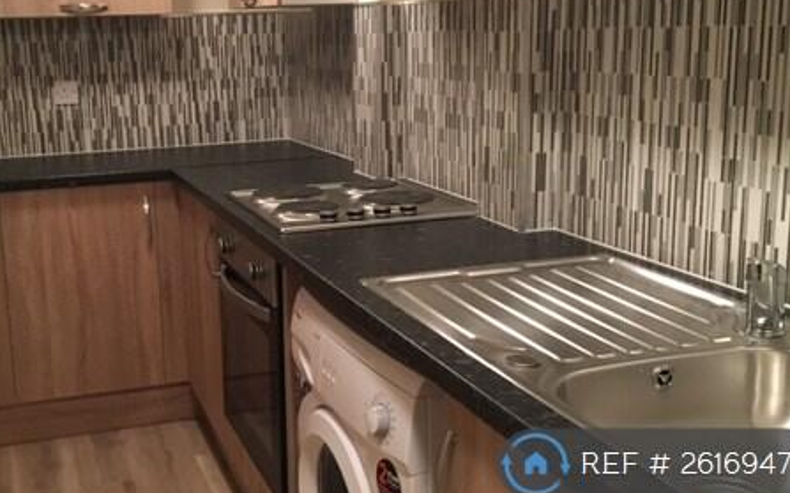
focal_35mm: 44
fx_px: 947
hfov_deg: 44.8
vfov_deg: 29.2
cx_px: 277
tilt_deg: -12.7
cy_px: 231
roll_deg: +1.9
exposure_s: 1/17
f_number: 2.2
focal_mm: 4.15
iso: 200
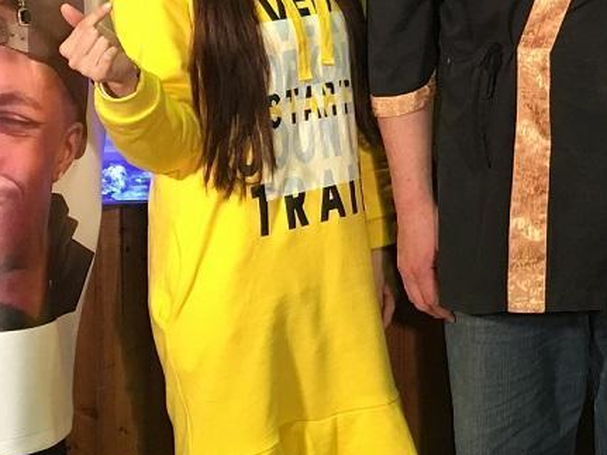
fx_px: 1665
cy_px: -135
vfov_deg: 14.9
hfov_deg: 19.9
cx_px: 648
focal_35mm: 95
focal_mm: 4.15
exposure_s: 1/30
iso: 100
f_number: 2.2
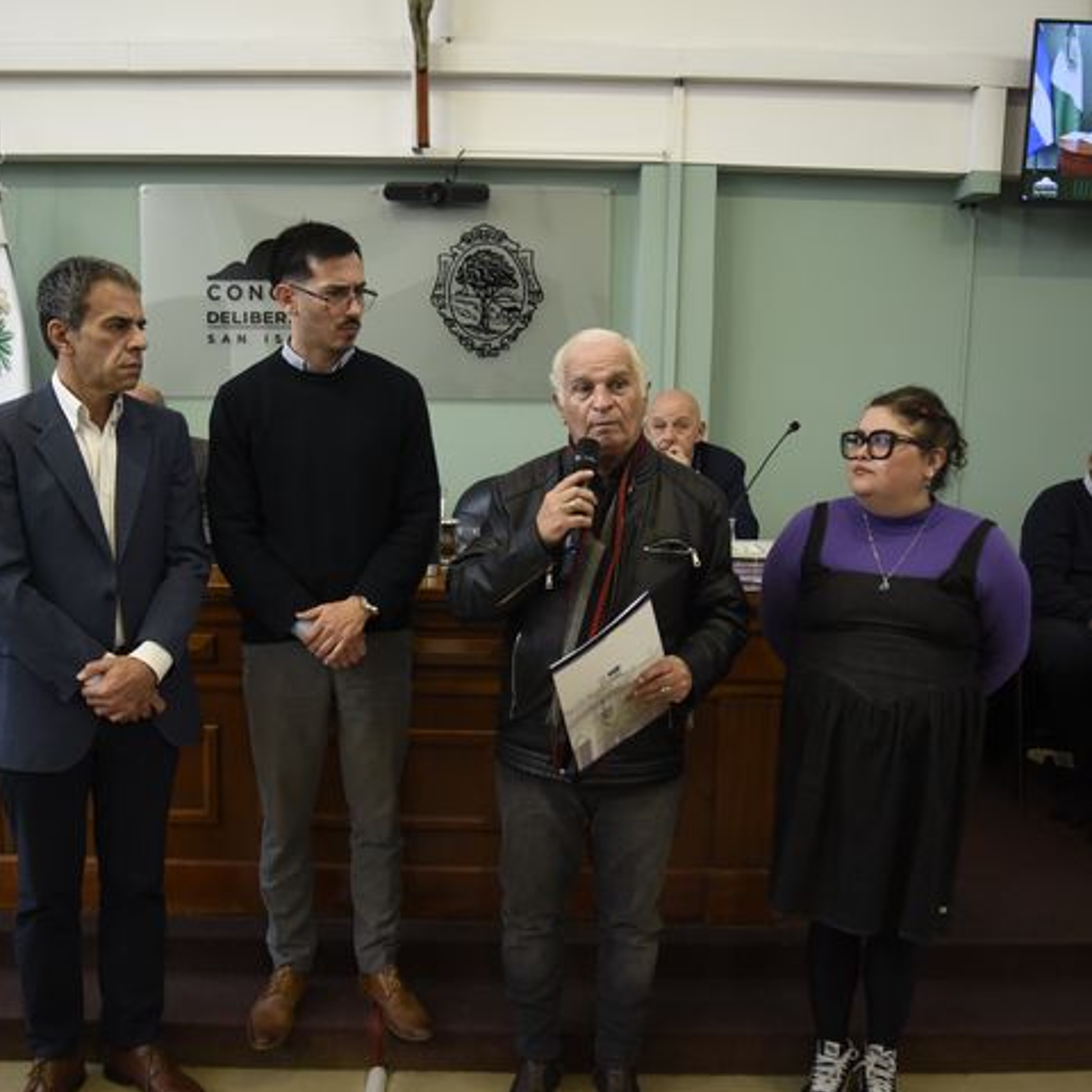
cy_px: 589
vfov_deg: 48.4
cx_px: 510
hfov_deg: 48.4
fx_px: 1213
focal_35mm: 34
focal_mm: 24
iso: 1600
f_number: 3.5
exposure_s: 1/250
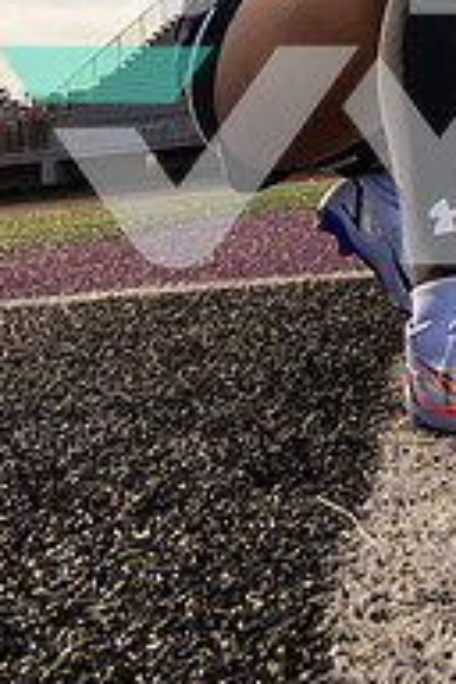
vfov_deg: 24.9
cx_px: 531
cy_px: -93
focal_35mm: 75
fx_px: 1425
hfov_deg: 17.4
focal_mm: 32
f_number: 13
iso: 250
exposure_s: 1/250
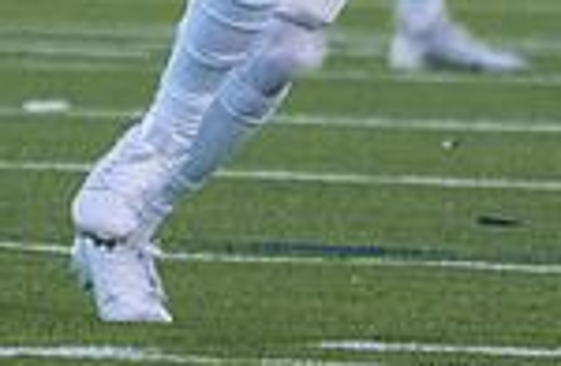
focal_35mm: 2072
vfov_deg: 0.7
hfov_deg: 1.0
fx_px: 32089
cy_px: -240
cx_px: 260
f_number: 5.6
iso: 5000
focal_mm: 400
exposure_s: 1/1250
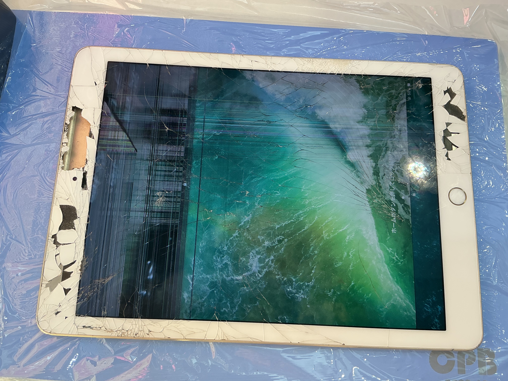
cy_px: 190
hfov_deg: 61.7
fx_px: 426
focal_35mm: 29
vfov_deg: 48.2
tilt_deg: -78.1
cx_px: 254
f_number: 1.8
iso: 50
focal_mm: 3
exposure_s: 1/120
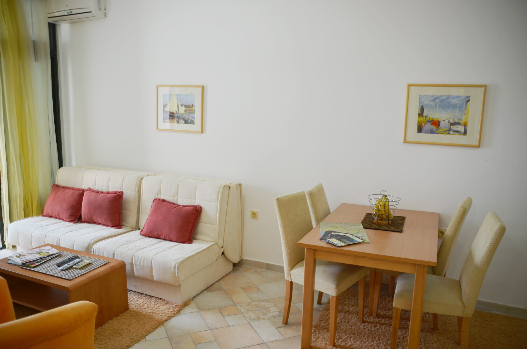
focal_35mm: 27
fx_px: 394
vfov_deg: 47.7
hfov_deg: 67.5
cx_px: 264
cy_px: 174
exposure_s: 1/20
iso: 125
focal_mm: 18
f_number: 3.5
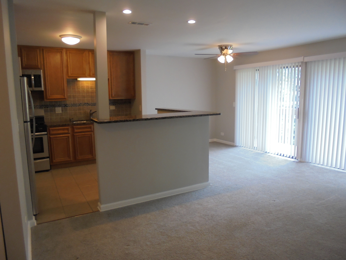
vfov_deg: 53.1
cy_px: 130
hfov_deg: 67.3
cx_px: 173
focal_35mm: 26
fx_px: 260
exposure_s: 1/30
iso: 160
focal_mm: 4.6
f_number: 3.5
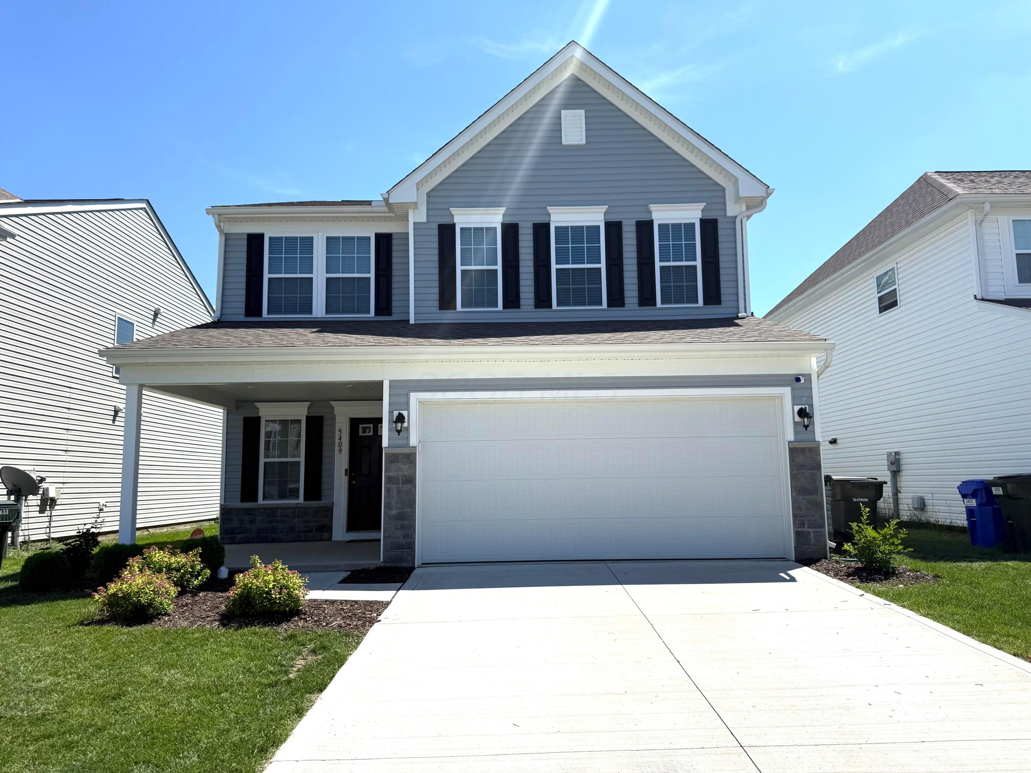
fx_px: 715
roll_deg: +0.8
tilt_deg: +7.2
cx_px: 516
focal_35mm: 24
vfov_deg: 56.8
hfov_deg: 71.6
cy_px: 386
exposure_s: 1/6711
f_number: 1.78
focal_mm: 6.76
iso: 80
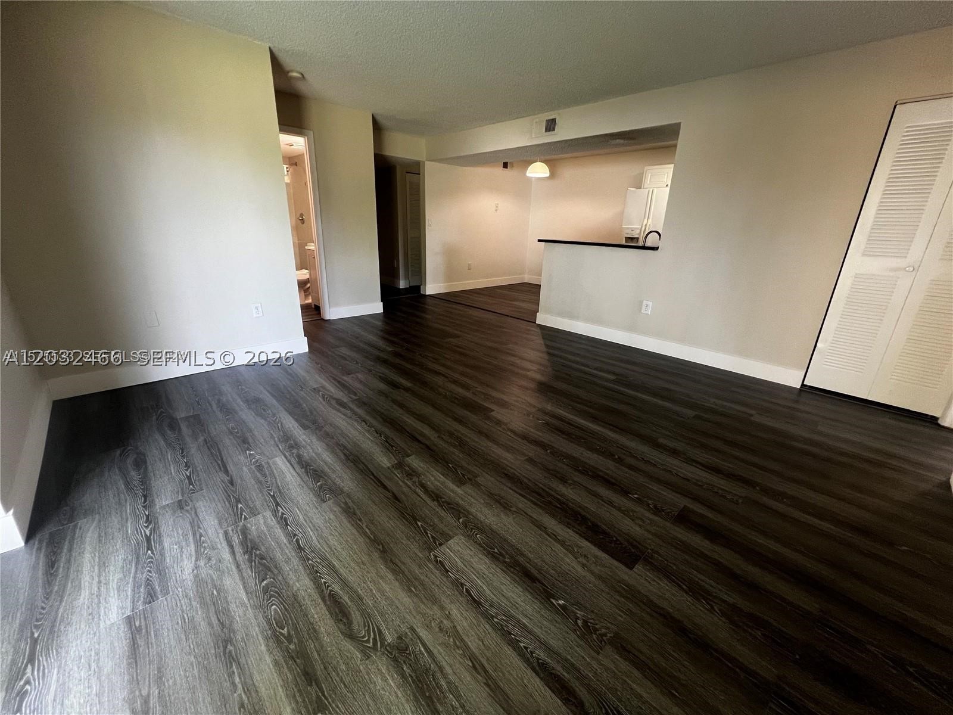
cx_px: 476
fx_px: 358
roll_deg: -2.4
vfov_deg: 89.9
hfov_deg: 106.2
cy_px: 358
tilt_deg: -19.5
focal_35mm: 13
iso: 250
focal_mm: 1.57
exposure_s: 1/67
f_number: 1.8
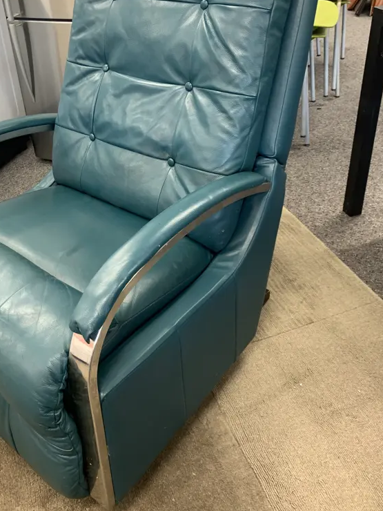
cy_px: 178
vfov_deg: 50.6
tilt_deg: -31.0
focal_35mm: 36
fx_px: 531
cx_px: 126
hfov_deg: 39.2
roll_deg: +7.3
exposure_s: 1/50
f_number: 1.8
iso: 100
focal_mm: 4.25
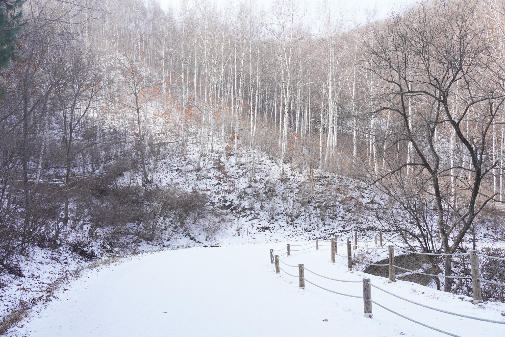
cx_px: 252
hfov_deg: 60.3
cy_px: 168
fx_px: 435
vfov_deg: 42.3
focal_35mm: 31
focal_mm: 31
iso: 100
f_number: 6.3
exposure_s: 1/100
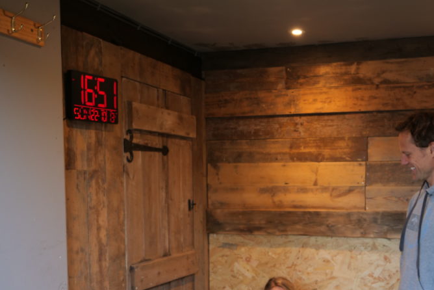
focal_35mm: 51
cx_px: 291
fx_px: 615
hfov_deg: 38.4
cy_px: 229
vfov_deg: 26.1
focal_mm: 16
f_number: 3
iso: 250
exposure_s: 1/60
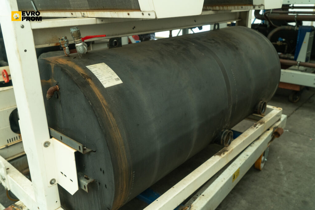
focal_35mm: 31
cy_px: 105
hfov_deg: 60.3
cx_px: 158
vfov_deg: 42.3
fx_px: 271
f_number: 4
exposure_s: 1/125
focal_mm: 31
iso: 800
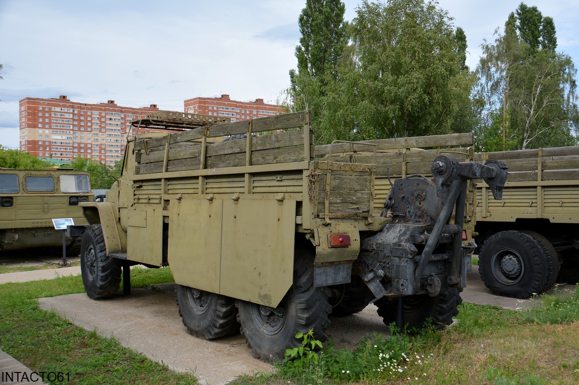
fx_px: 530
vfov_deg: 39.9
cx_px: 290
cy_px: 192
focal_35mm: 33
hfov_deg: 57.3
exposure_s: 1/250
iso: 160
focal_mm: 22
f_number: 8
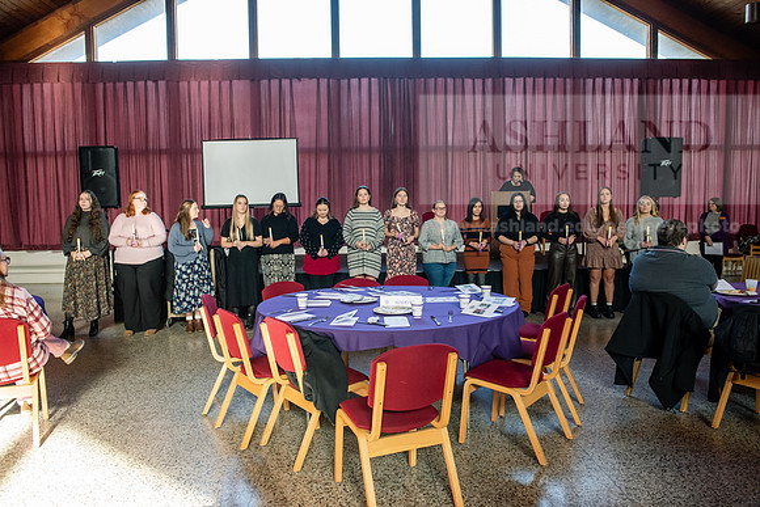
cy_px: 254
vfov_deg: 49.6
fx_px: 549
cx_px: 380
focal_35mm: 26
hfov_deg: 69.4
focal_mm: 26
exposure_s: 1/200
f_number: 5
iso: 1250
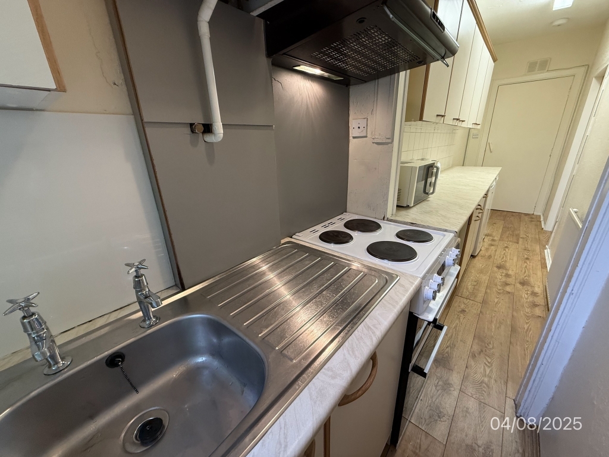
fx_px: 246
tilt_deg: -18.9
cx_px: 304
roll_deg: +2.4
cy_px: 228
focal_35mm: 14
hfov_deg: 102.1
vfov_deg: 85.7
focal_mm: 2.22
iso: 250
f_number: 2.2
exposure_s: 1/100
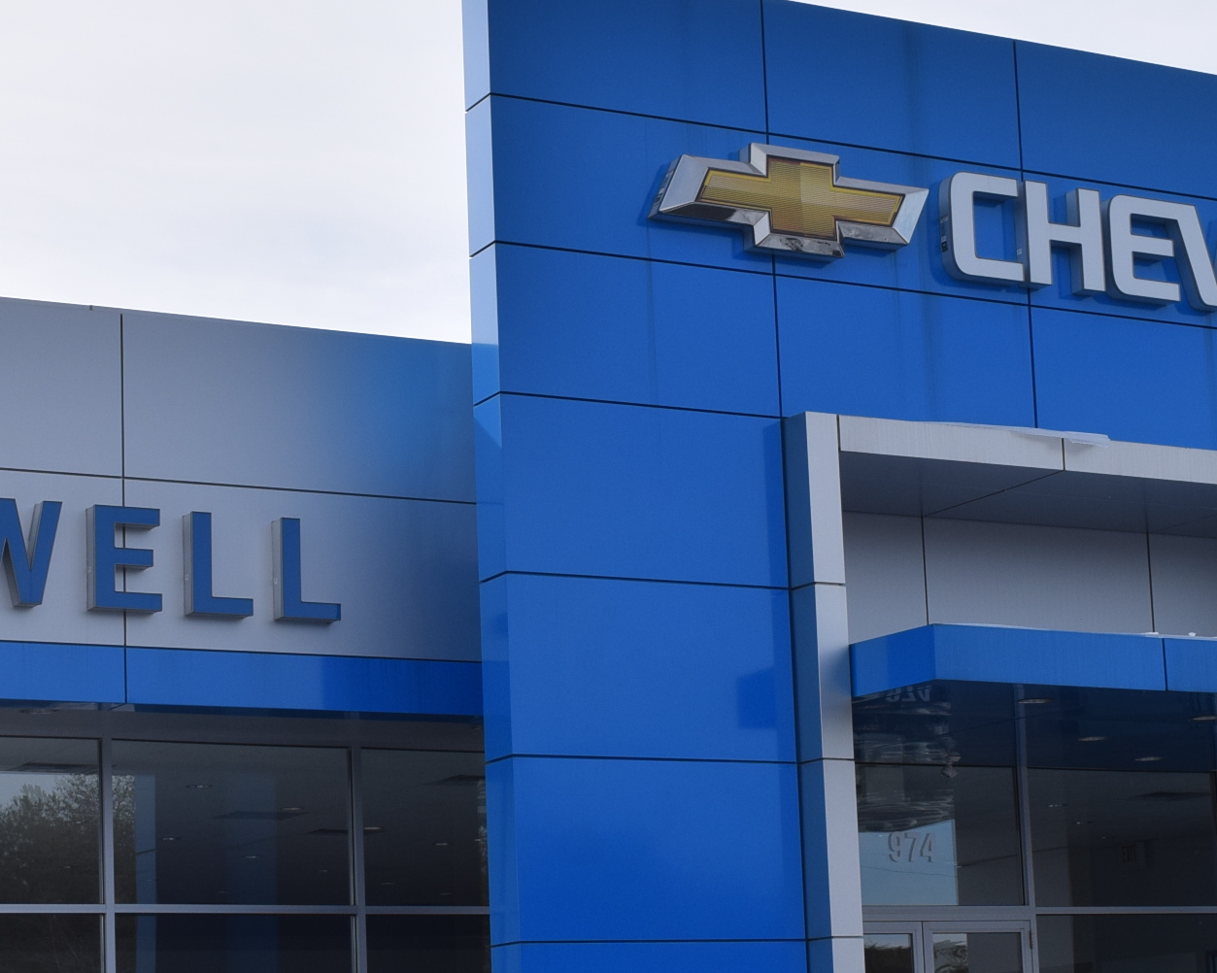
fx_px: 3029
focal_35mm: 84
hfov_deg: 22.7
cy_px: 624
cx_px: 629
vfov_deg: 18.2
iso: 200
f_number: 10
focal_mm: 25
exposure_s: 1/400
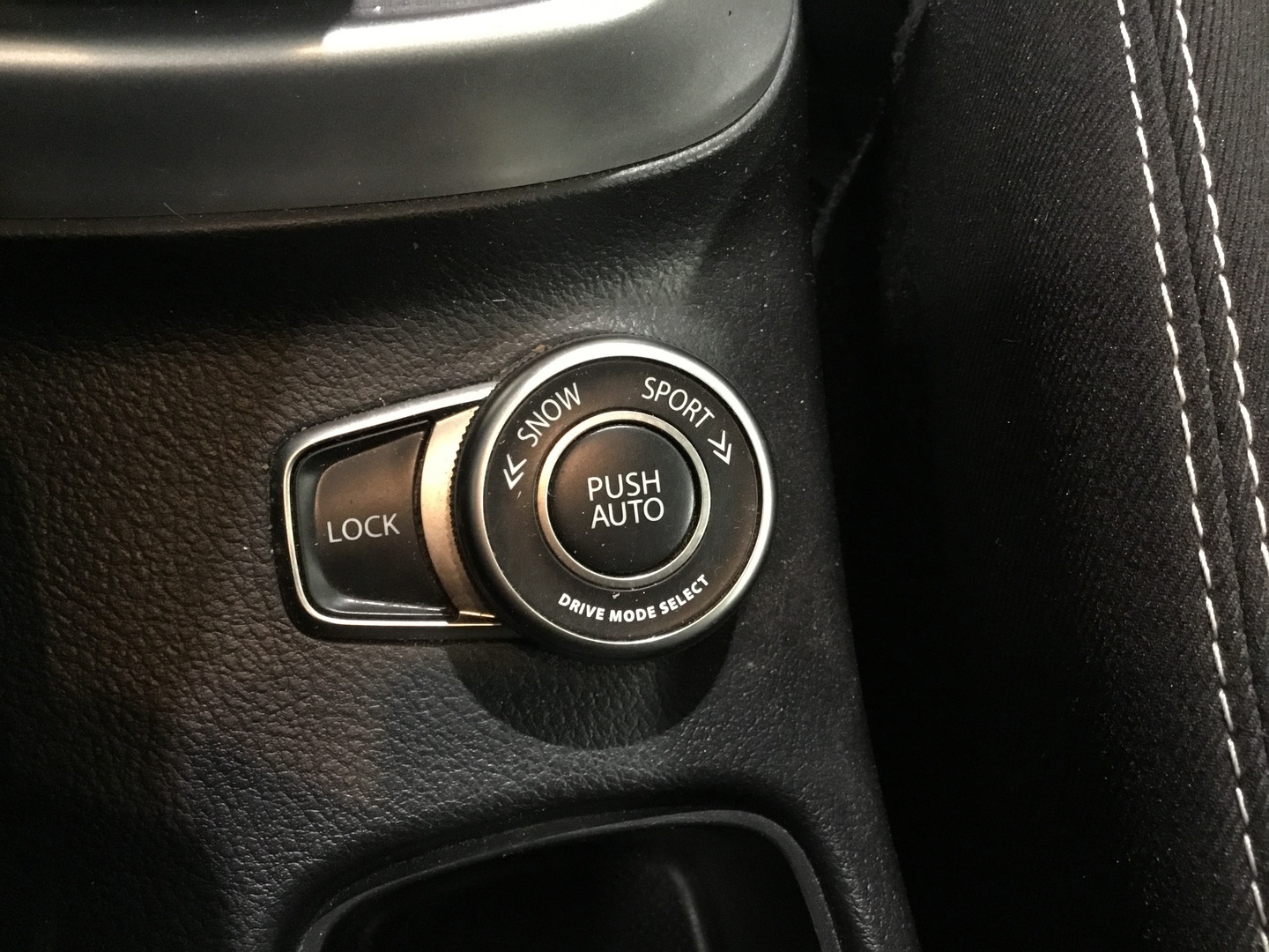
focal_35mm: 31
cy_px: 476
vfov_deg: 45.4
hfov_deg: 58.4
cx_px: 634
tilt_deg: -71.4
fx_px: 1136
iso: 500
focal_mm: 3.3
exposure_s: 1/17
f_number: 2.4
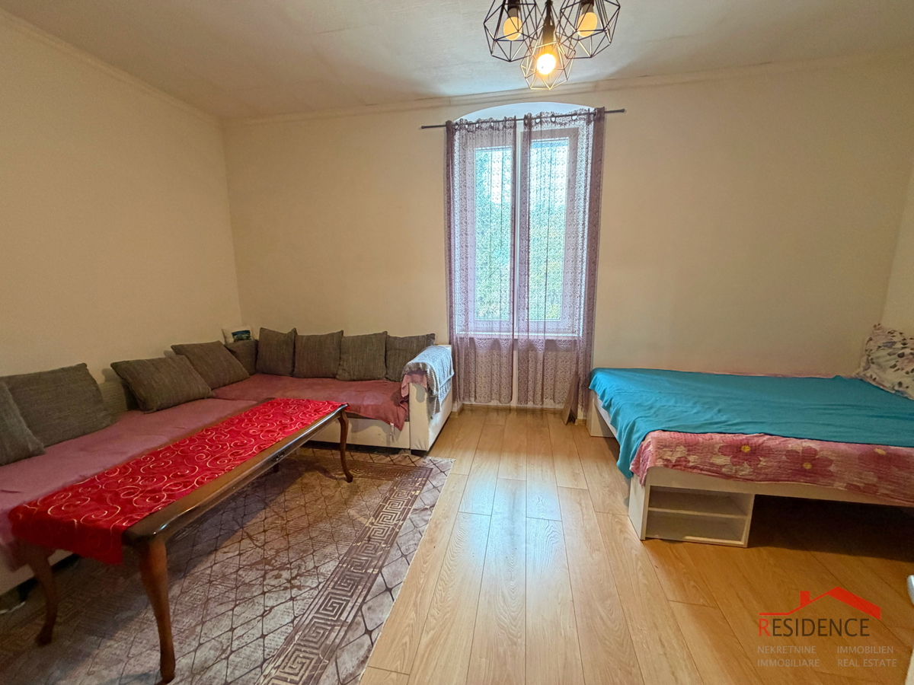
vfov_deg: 85.7
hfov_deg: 102.1
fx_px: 370
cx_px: 457
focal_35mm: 14
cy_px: 342
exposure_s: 1/50
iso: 400
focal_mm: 2.22
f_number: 2.2
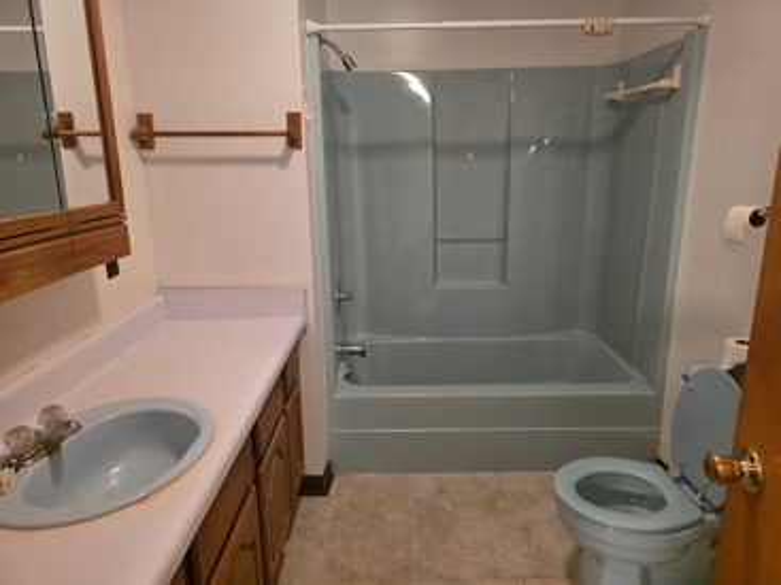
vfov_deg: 58.9
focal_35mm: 23
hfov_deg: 73.9
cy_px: 292
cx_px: 390
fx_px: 519
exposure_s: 1/120
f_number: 1.7
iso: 2000
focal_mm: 6.3
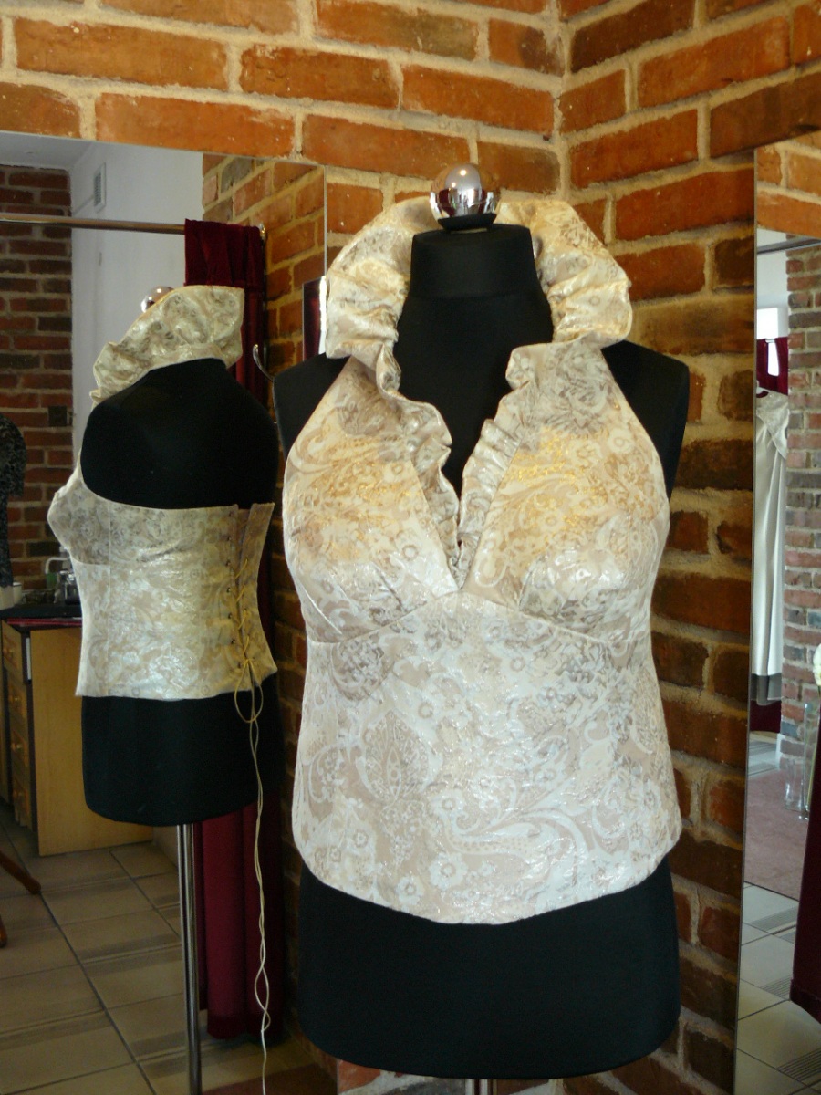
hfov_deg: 39.7
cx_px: 410
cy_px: 548
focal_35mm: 36
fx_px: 1138
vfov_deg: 51.4
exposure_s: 1/6
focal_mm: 6
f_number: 2.8
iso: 200
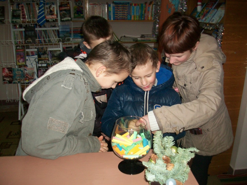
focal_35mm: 34
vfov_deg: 41.8
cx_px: 124
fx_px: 243
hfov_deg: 54.0
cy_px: 92
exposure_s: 1/60
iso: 120
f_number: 2.8
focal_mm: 5.7
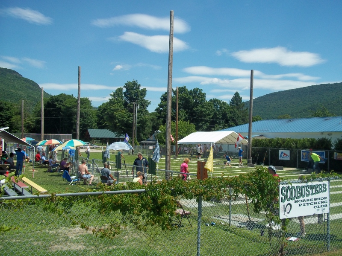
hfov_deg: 51.4
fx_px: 356
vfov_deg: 39.7
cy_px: 128
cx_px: 171
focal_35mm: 36
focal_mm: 6.5
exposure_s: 1/200
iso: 80
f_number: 8
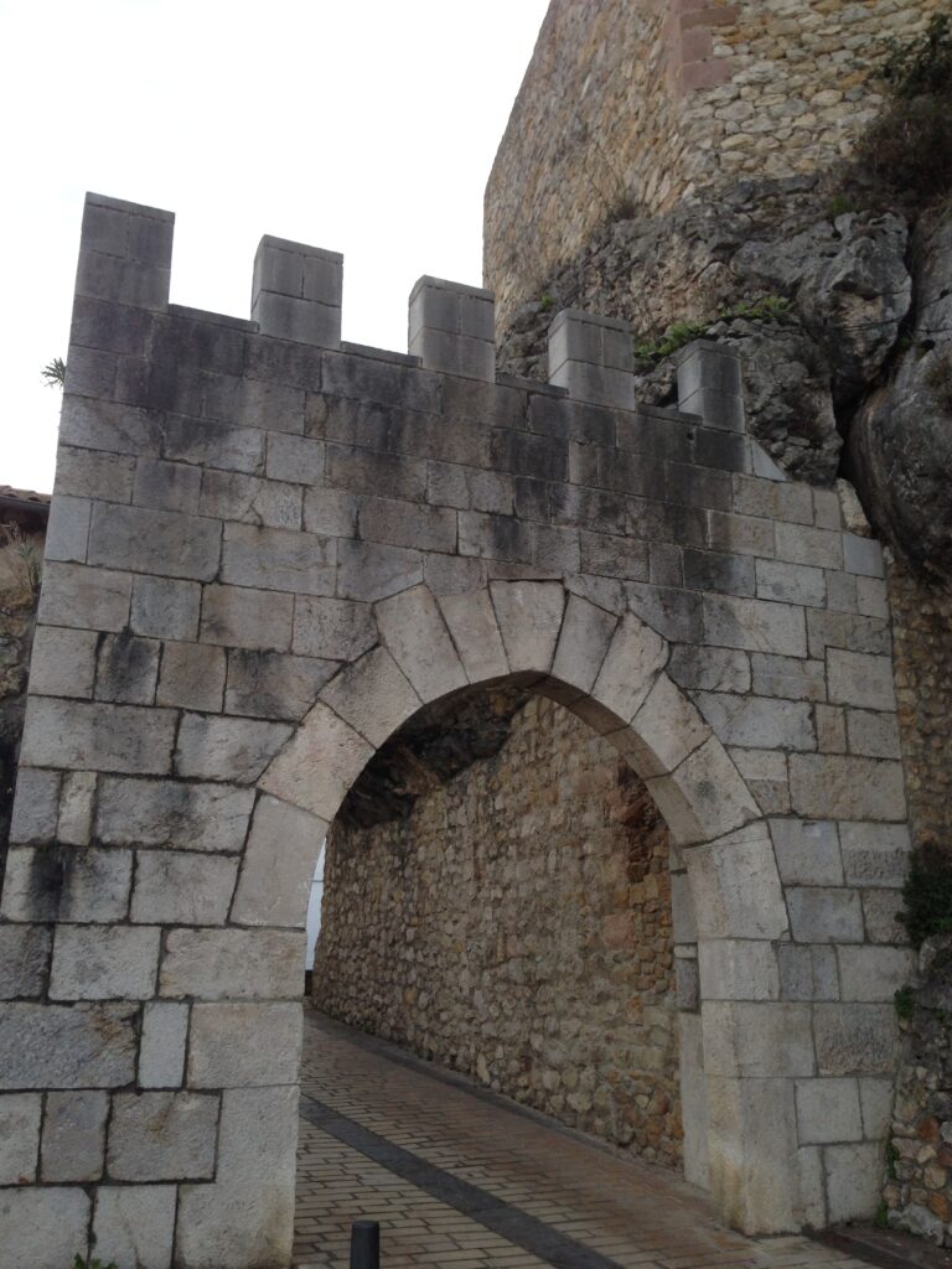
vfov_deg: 55.4
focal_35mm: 33
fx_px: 1210
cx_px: 476
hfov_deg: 42.9
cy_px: 634
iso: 64
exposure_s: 1/120
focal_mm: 4.12
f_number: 2.4
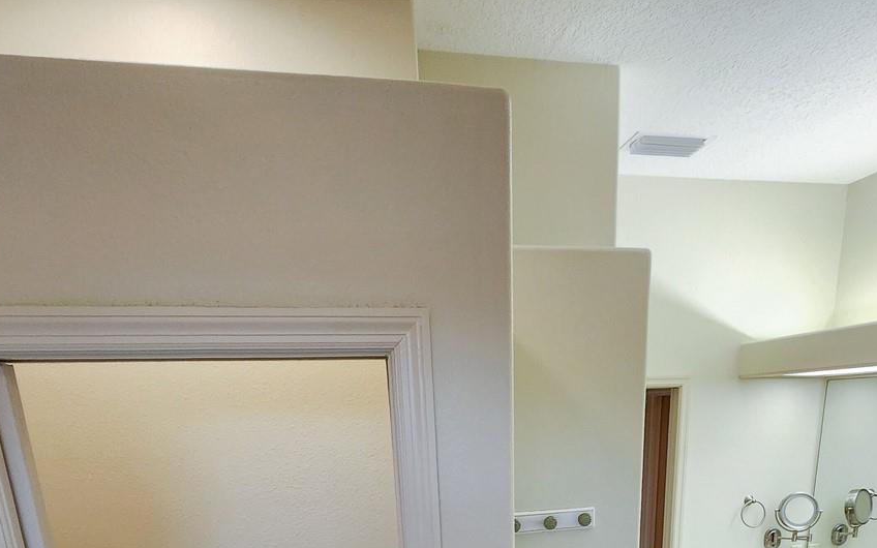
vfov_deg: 38.5
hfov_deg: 70.2
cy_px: 615
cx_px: 484
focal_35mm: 26
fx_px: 621
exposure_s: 1/60
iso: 160
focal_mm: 2.2
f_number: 2.2
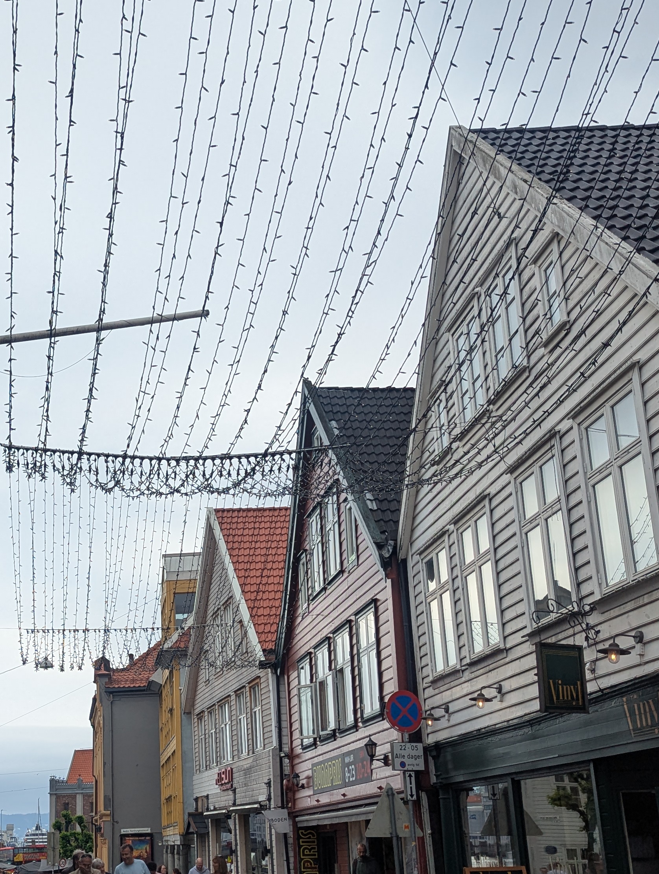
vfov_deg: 42.7
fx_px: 1114
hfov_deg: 32.0
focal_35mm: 44
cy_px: 508
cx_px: 120
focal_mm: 6.81
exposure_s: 1/1205
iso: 72
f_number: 1.85
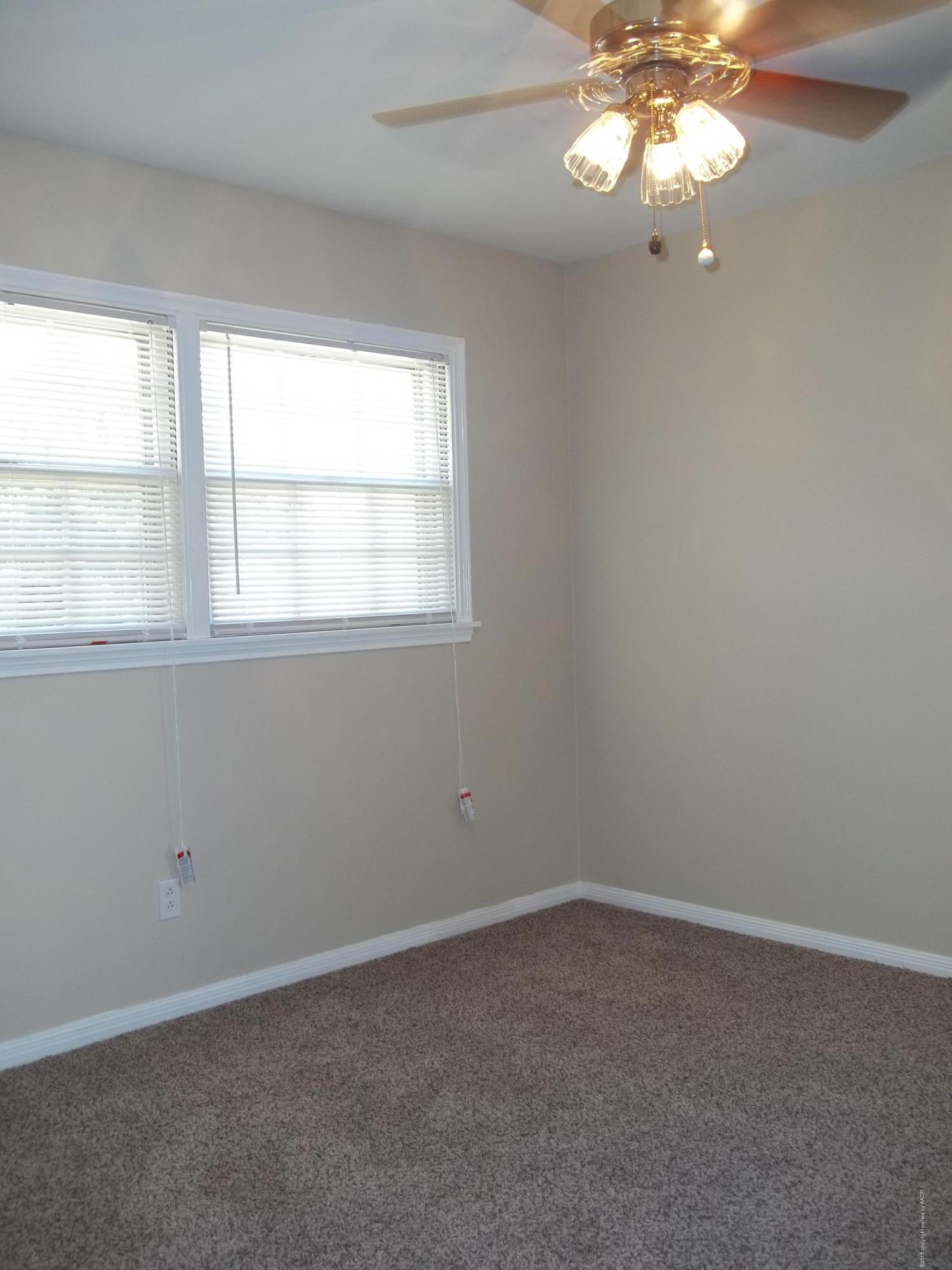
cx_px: 476
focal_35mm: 32
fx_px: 1173
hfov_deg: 44.2
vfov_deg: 56.8
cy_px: 635
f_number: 2.9
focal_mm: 5.7
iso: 80
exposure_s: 1/40
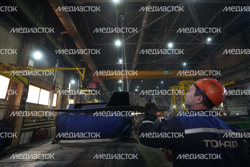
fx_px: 111
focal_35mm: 16
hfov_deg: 96.7
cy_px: 84
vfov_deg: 73.8
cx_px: 125
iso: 12800
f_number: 3.5
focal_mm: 16
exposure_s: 1/1250
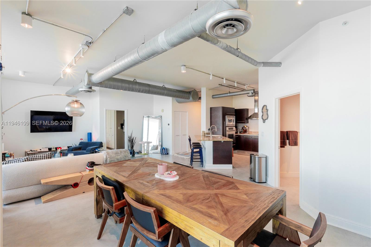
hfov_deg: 95.0
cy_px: 124
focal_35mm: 16
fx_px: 170
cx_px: 186
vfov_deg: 72.0
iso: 320
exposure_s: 1/25
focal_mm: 11
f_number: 7.1
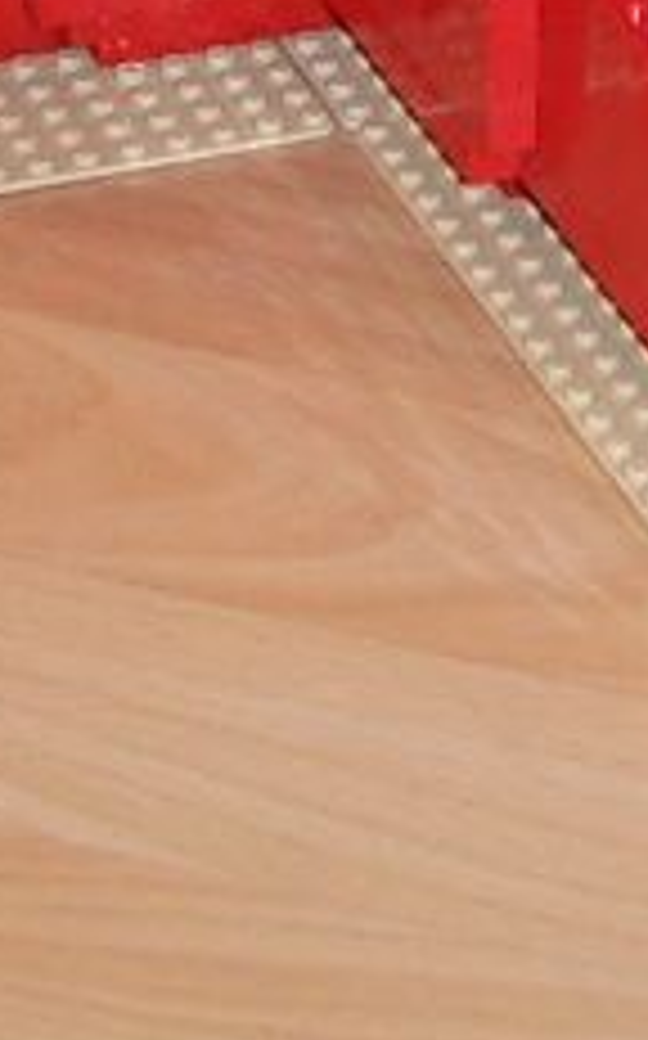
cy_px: -1108
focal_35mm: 277
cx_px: 328
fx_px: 7842
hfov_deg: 4.7
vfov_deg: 7.3
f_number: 3.1
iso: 80
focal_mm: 9.8
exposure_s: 1/2
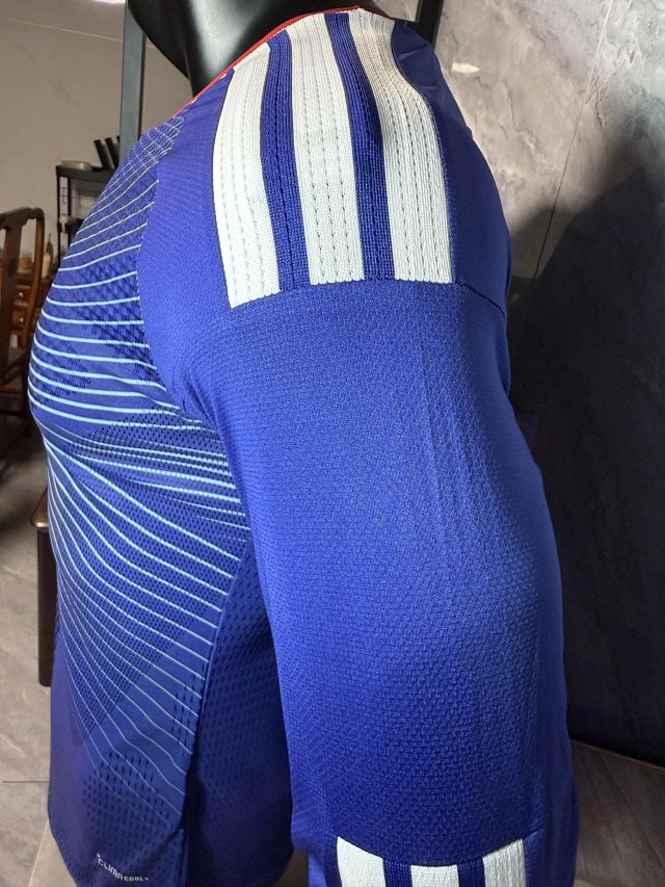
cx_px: 332
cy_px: 444
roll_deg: -10.5
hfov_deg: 56.8
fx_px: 615
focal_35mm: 24
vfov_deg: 71.6
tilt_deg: -21.2
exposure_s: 1/50
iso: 320
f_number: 2.2
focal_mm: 2.22
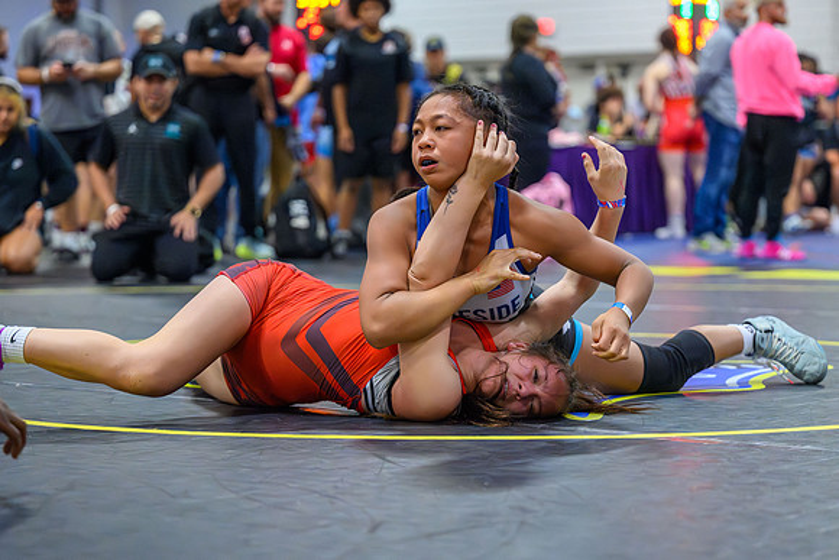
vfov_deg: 14.1
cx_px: 464
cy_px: 309
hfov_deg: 20.9
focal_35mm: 97
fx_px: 2271
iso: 18000
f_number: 2.8
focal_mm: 81
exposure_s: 1/800
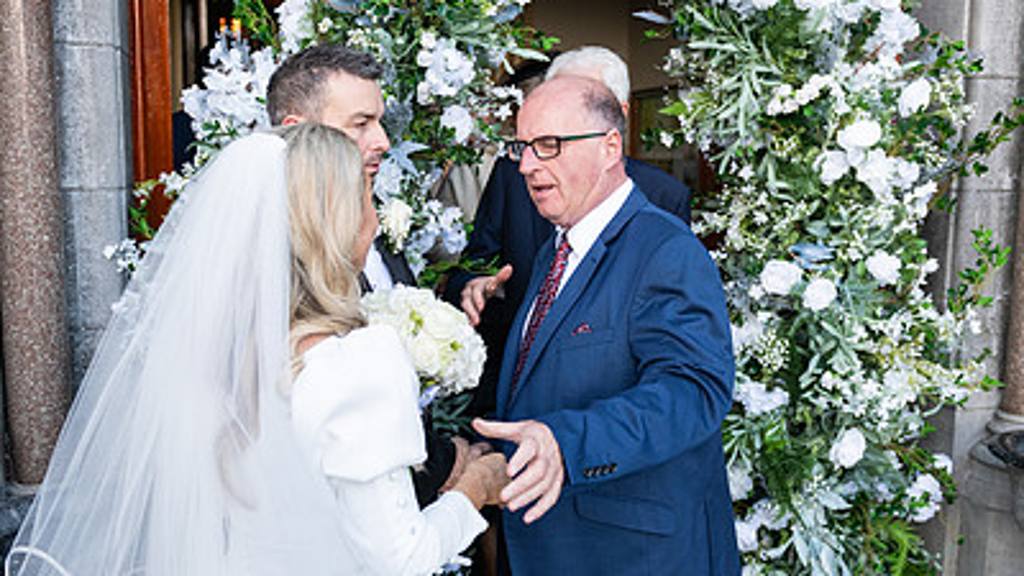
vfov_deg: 29.0
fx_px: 1113
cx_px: 543
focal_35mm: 41
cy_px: 334
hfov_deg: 49.4
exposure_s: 1/800
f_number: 3.5
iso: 500
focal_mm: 27
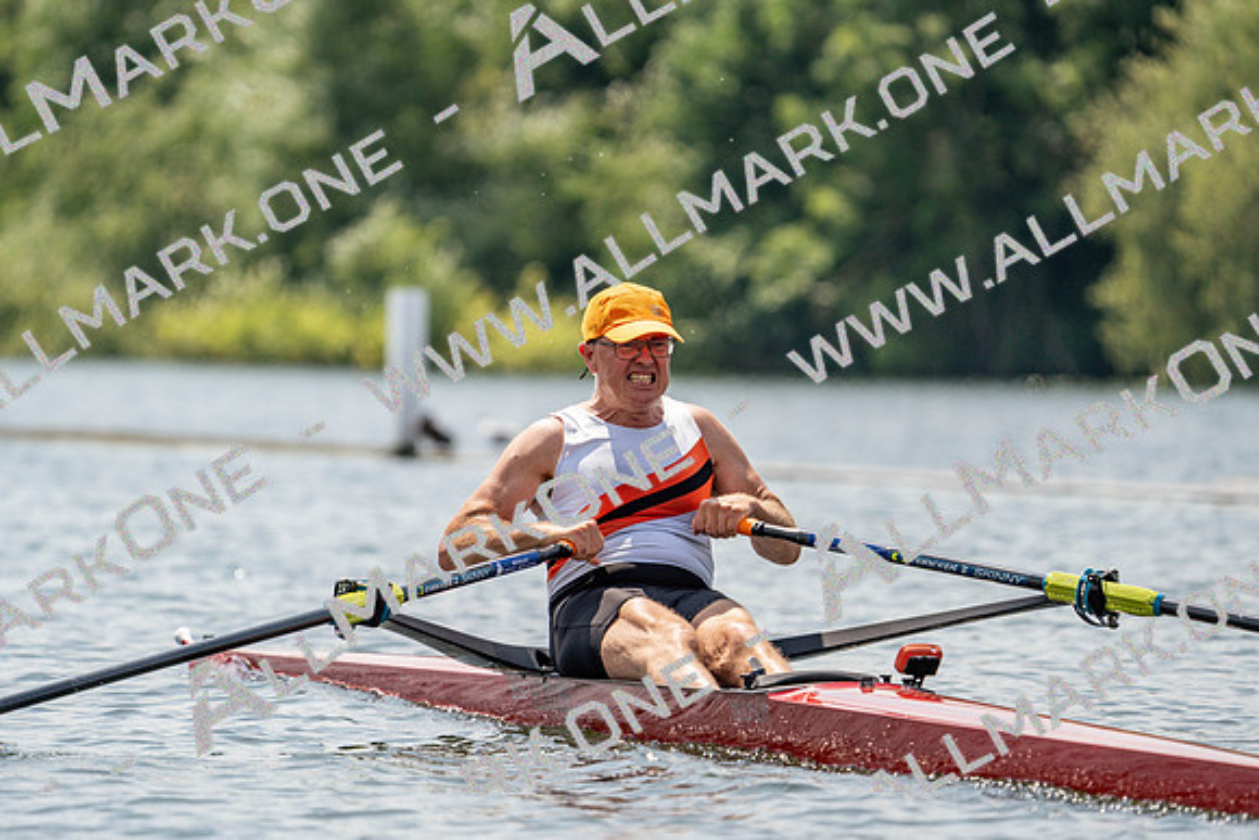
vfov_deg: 3.6
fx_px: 13257
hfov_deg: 5.4
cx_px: 630
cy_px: 420
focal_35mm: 379
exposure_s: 1/1600
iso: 200
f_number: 6.3
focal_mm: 379
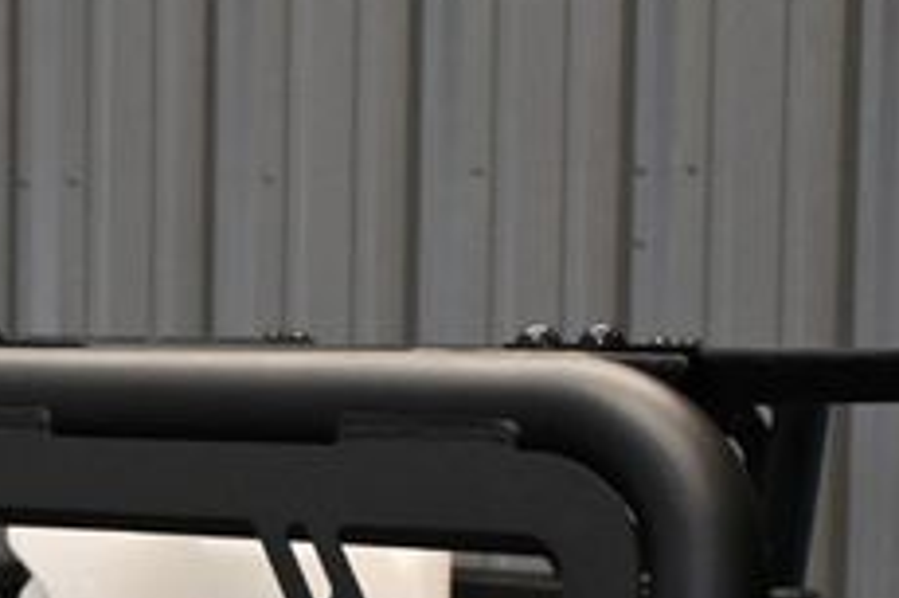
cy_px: 680
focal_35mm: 127
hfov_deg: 15.5
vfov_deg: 10.6
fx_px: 3171
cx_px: -188
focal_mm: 30.5
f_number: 4.8
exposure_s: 1/125
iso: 2200
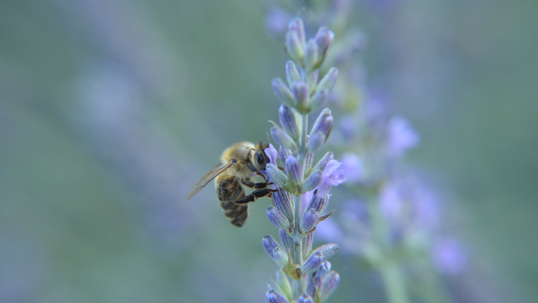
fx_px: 728
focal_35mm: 51
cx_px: 269
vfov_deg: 23.5
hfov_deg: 40.6
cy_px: 161
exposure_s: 1/125
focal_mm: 32
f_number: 5.6
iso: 800
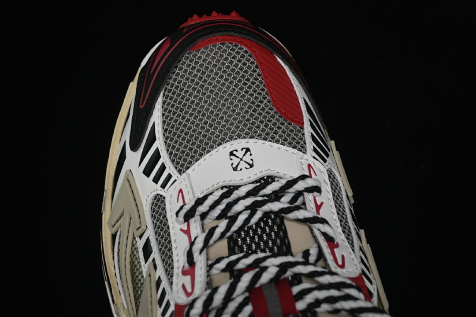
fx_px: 992
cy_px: 158
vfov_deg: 18.2
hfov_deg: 27.0
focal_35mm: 75
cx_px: 238
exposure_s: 1/60
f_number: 6.3
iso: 160
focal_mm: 50
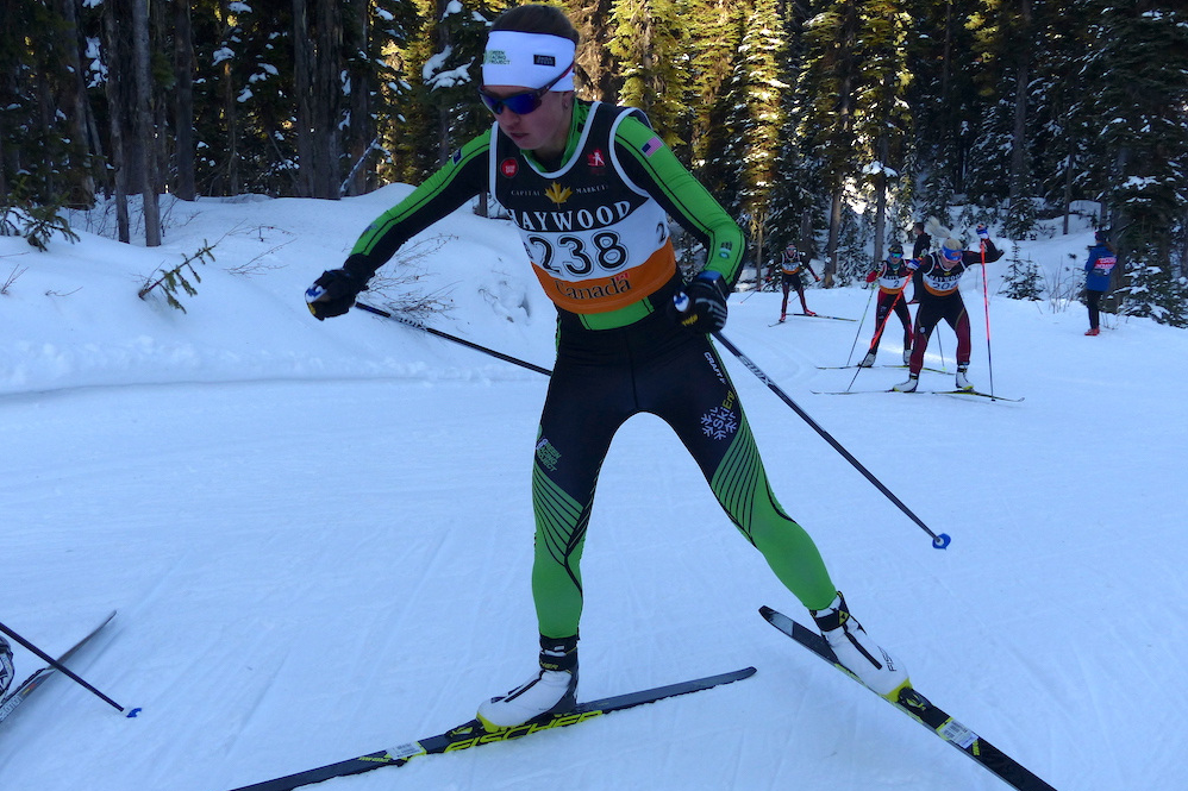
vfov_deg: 27.5
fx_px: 1617
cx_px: 594
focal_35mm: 49
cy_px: 396
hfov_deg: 40.3
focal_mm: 8.4
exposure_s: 1/800
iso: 100
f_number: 2.8
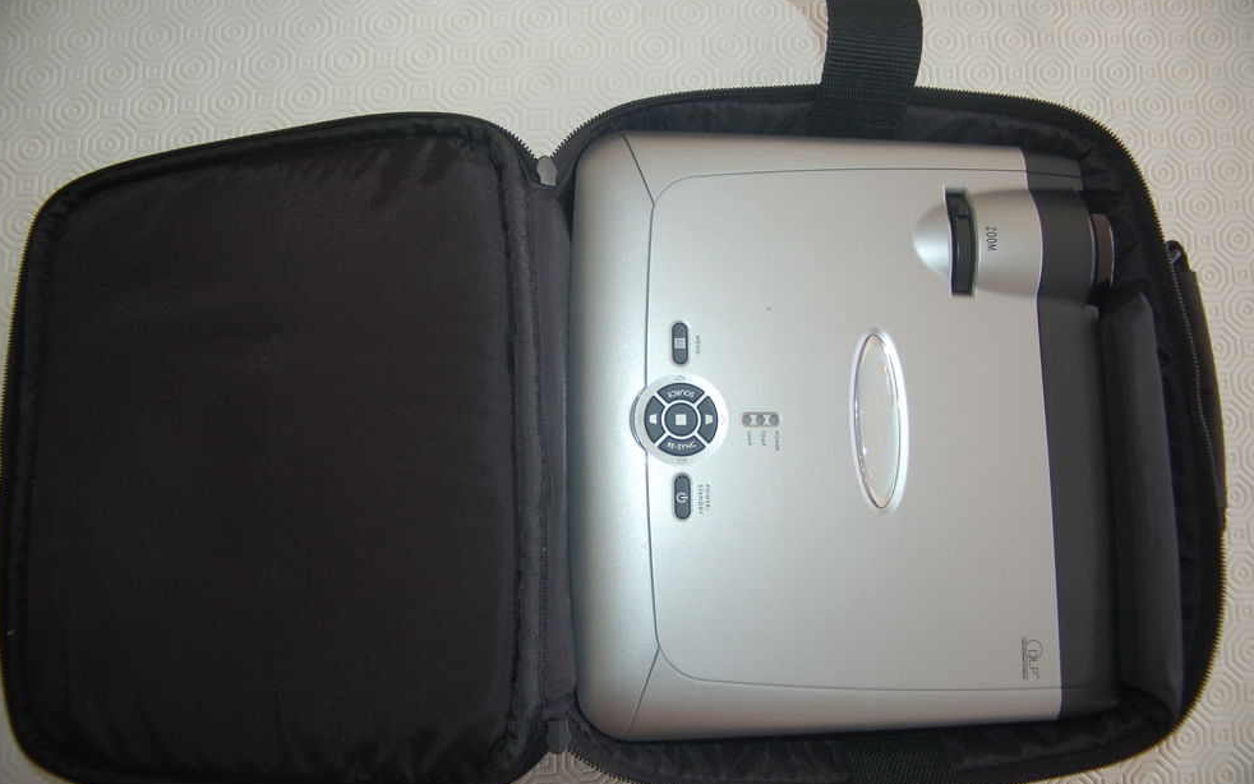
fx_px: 957
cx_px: 626
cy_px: 390
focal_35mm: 28
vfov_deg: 44.6
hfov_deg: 66.5
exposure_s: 1/100
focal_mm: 18
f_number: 3.5
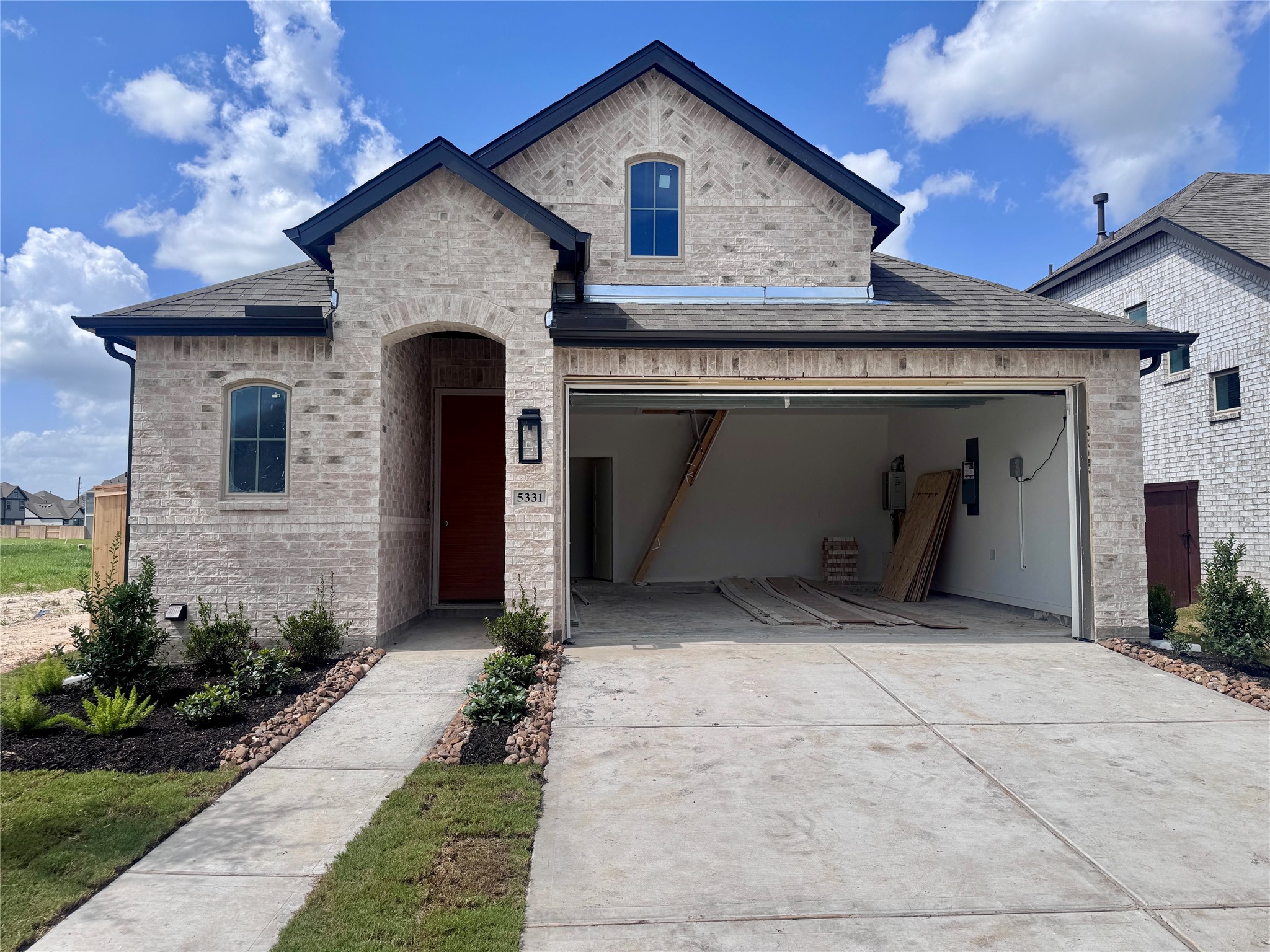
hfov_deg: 71.6
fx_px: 881
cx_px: 635
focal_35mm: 24
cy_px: 476
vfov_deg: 56.8
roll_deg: -0.1
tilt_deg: +3.3
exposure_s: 1/7092
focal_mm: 6.76
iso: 80
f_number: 1.78
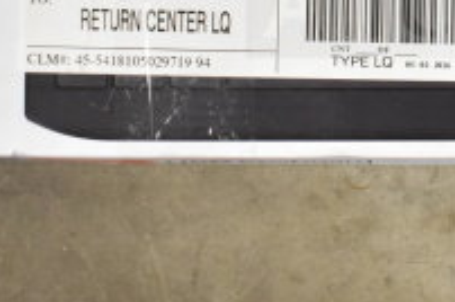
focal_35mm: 114
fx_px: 1432
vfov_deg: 11.6
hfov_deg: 17.5
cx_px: 498
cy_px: -121
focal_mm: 25
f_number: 4
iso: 2200
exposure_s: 1/40
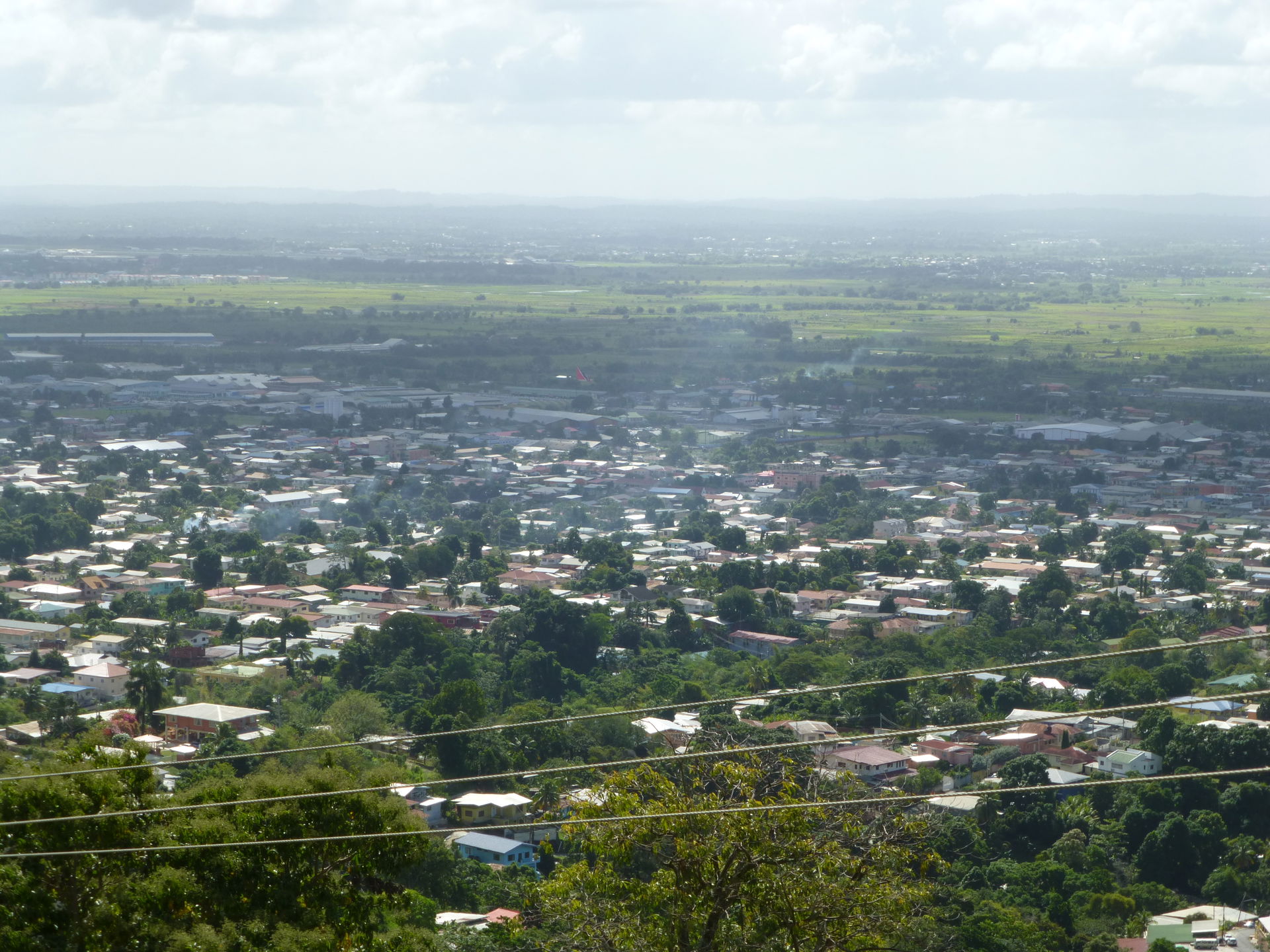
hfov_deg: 21.8
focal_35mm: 90
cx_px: 635
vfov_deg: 16.4
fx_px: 3302
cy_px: 476
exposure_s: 1/500
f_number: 5.2
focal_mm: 16.1
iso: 100
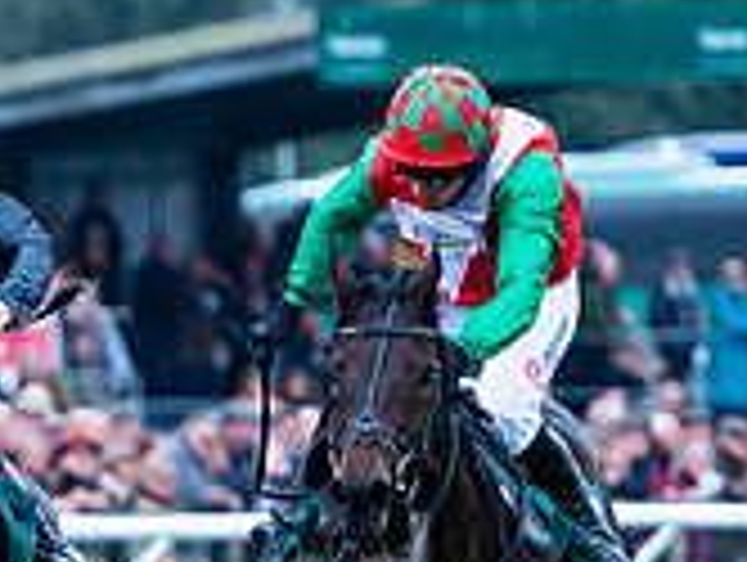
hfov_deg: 2.0
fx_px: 20898
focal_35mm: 967
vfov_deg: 1.5
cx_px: -299
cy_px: 631
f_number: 4
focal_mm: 220
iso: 800
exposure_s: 1/1000
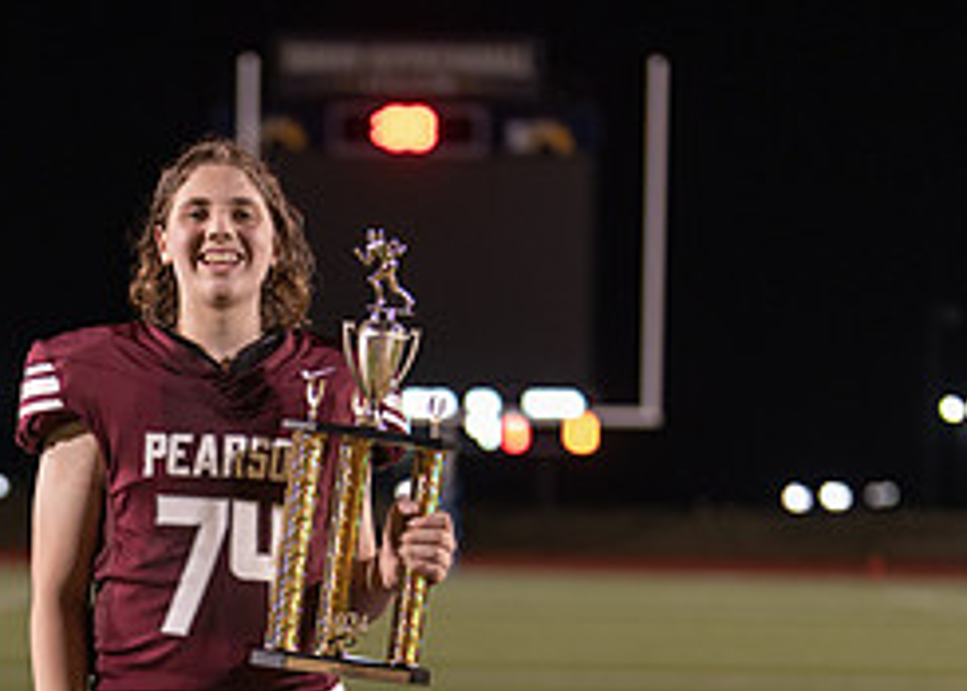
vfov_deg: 11.1
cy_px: 697
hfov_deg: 15.6
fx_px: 3515
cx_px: 274
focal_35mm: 128
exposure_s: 1/320
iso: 320
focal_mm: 50
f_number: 1.2
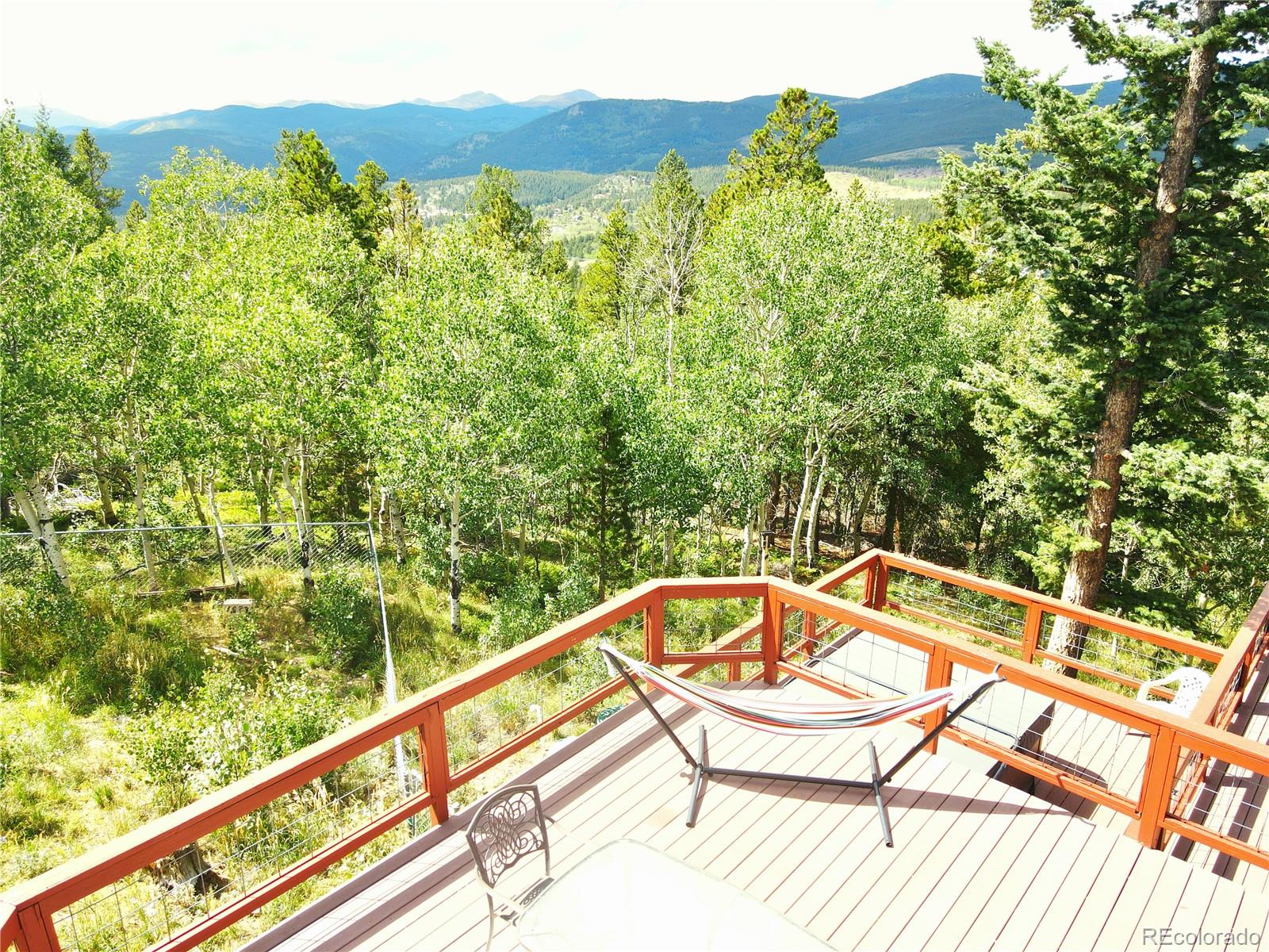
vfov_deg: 56.8
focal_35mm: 24
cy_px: 476
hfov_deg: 71.6
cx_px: 634
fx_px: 880
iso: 110
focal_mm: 4.5
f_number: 2.8
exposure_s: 1/244
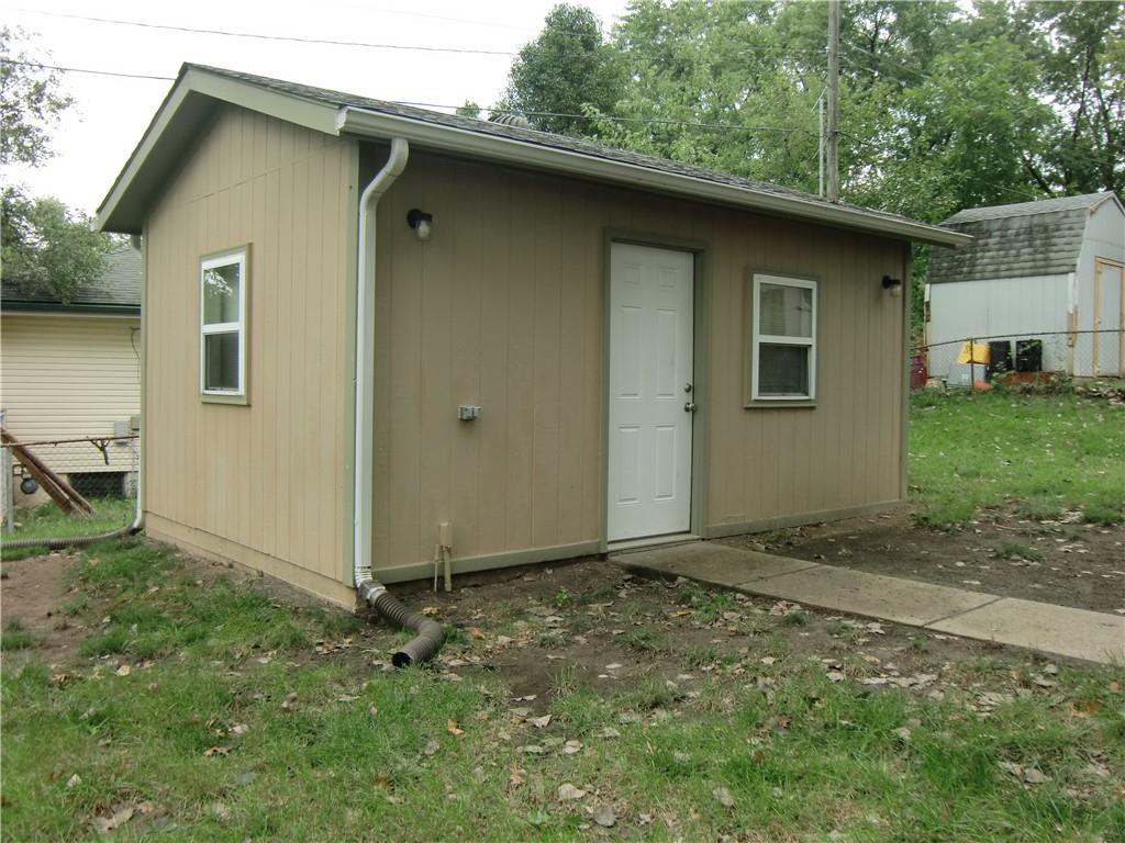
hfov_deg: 61.7
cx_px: 562
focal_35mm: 29
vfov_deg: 48.2
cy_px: 422
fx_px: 942
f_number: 3.5
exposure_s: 1/200
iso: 64
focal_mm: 5.2
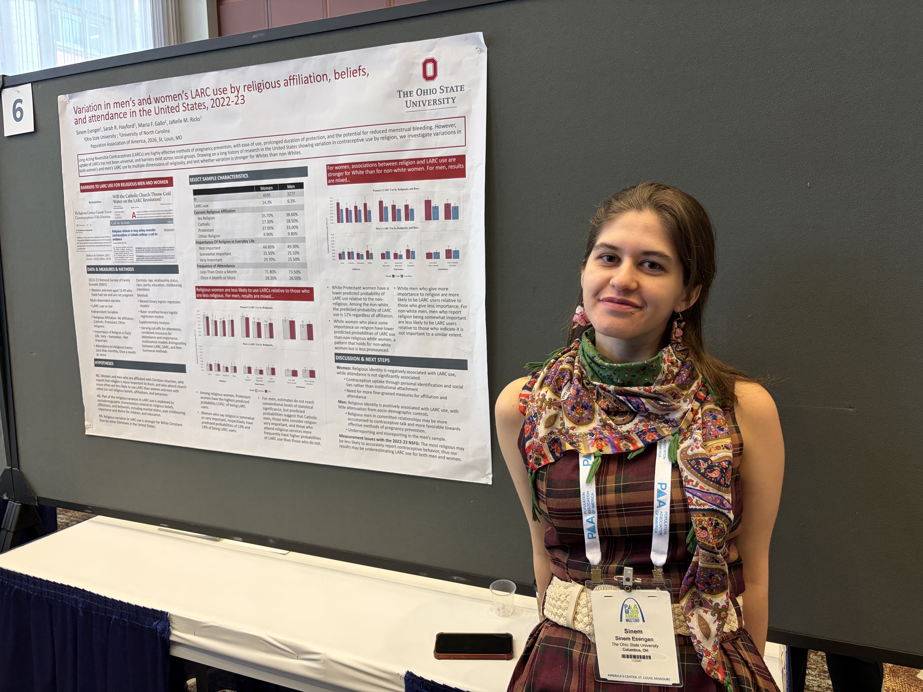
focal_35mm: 26
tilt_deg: -7.8
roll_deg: +1.1
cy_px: 346
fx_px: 693
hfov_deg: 67.3
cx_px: 462
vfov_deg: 53.1
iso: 160
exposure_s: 1/60
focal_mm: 5.96
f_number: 1.6
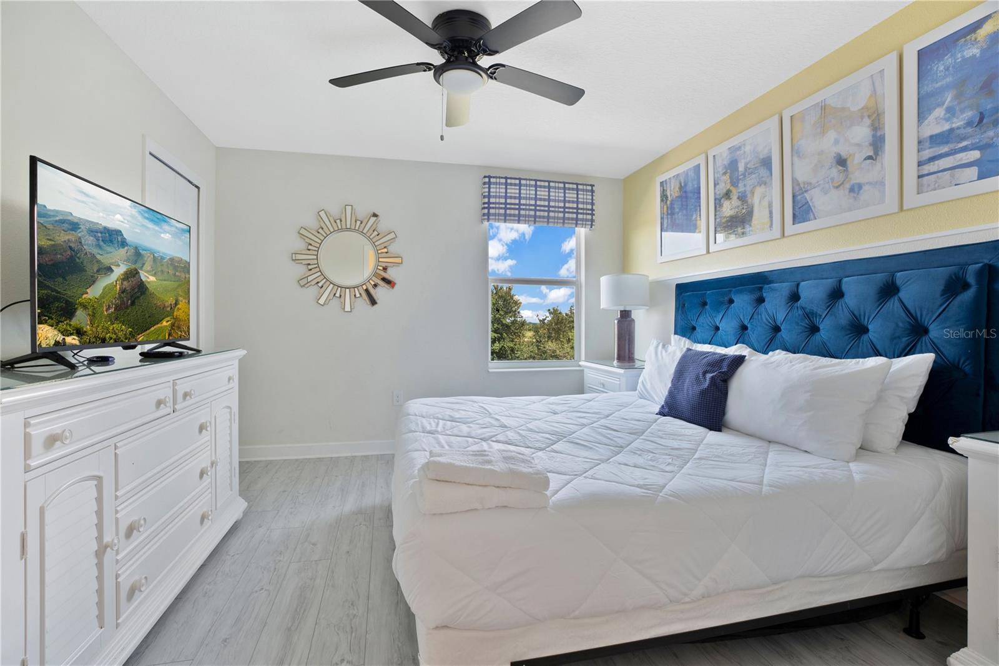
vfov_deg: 73.7
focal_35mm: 16
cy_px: 333
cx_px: 500
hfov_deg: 96.7
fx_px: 444
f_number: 7.1
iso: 640
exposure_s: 1/4
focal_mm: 16
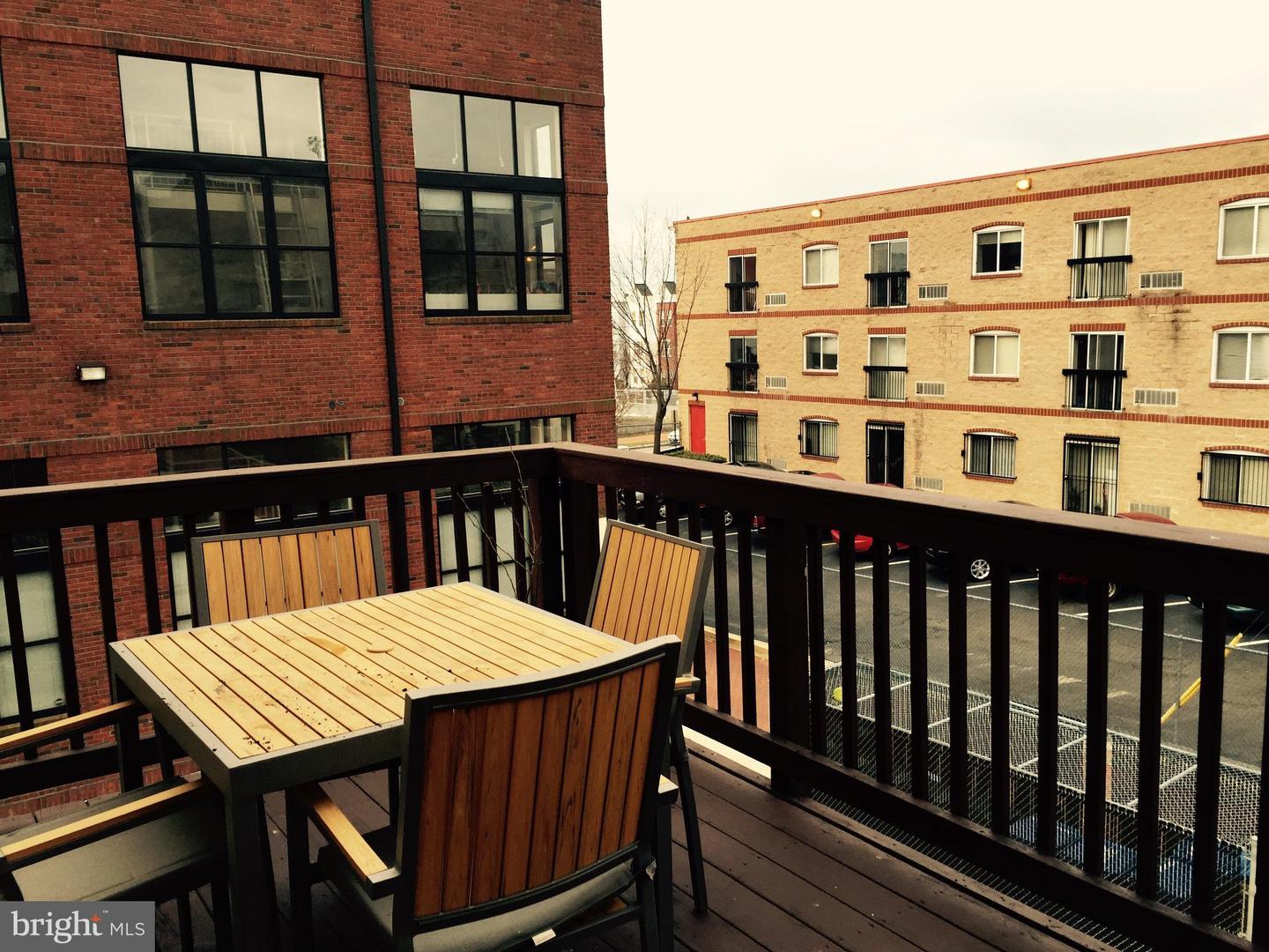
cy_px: 476
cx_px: 634
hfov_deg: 61.7
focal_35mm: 29
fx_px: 1063
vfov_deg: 48.2
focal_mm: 4.15
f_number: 2.2
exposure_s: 1/366
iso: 32
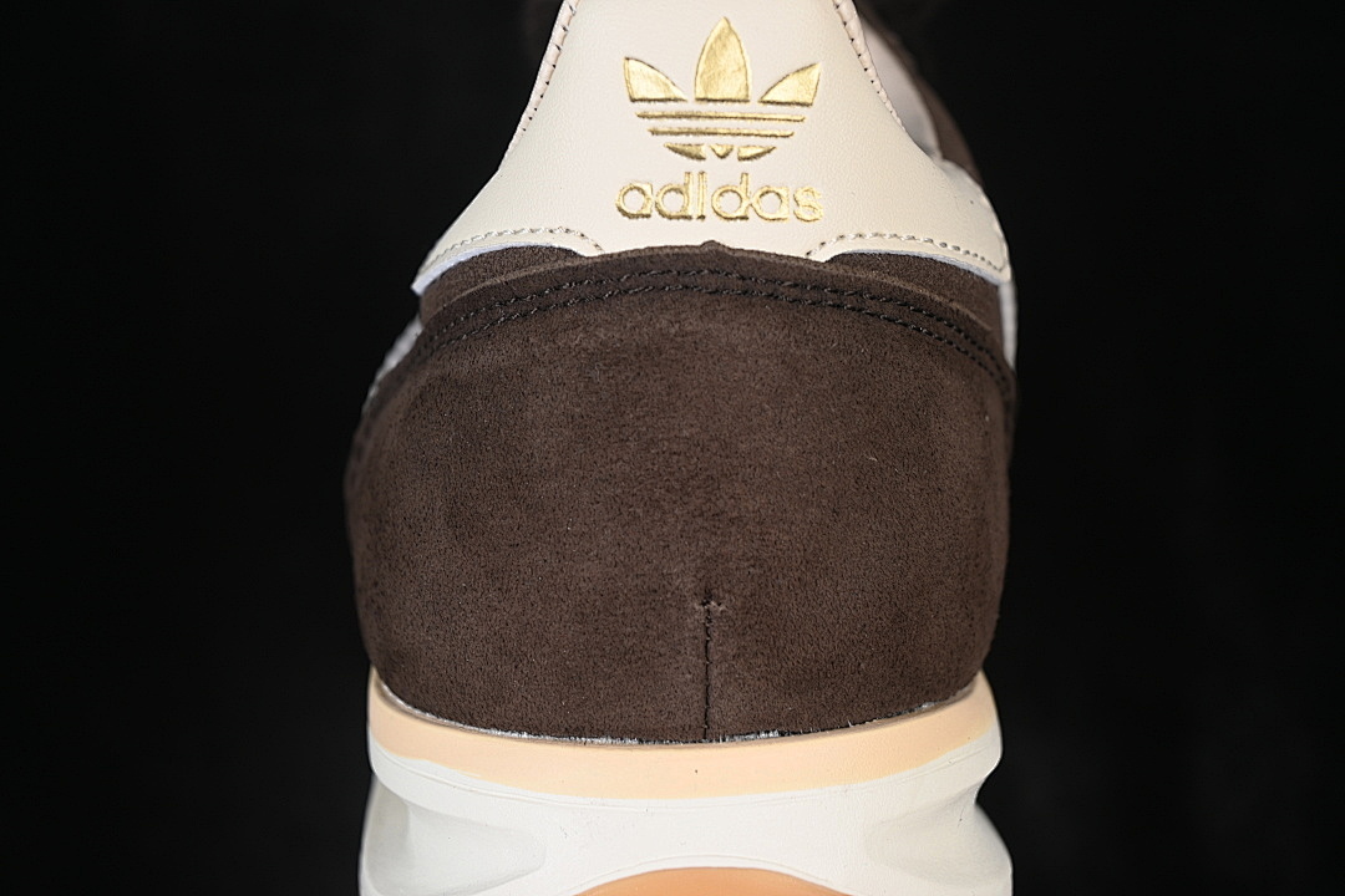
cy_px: 448
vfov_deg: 18.2
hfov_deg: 27.0
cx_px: 672
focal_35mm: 75
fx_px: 2802
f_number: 6.3
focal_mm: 50
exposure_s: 1/60
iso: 160
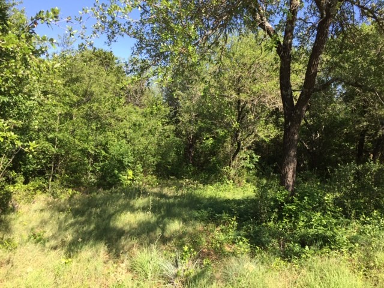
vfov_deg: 48.2
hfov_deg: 61.7
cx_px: 192
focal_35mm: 29
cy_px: 144
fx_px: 322
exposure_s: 1/628
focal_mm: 4.15
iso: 32
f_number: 2.2
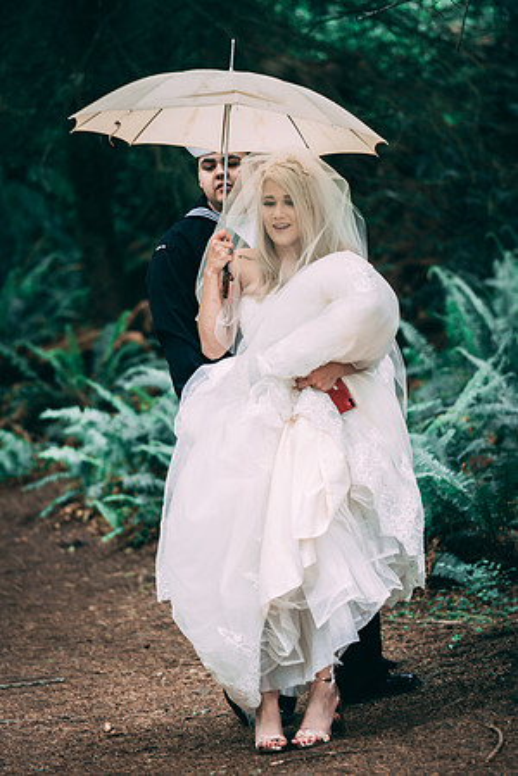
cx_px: 259
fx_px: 3993
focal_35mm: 185
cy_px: 388
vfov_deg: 11.1
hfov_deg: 7.4
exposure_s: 1/40
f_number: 4
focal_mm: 185
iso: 400
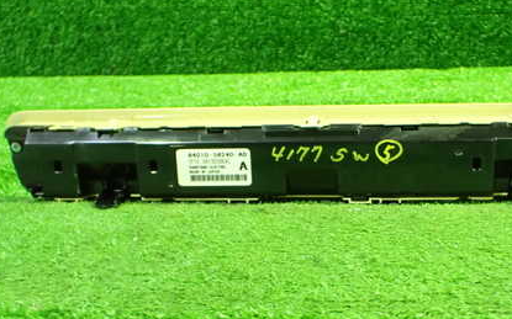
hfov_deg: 43.2
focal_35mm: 46
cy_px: 175
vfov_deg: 28.0
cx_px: 316
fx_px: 642
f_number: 2.3
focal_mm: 5.4
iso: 1250
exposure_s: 1/30
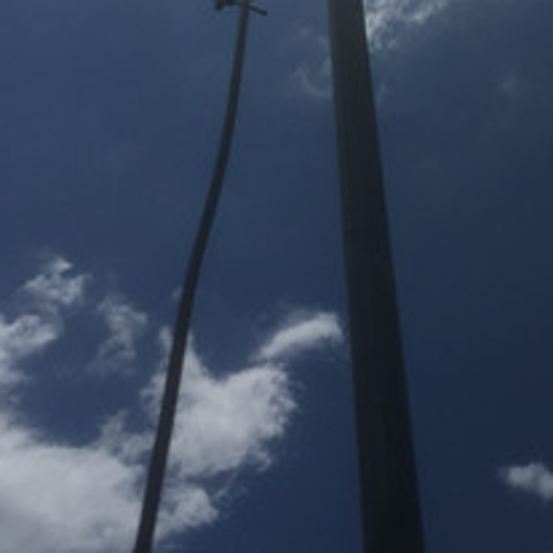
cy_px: -40
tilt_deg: +62.4
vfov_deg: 25.8
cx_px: 341
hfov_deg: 27.6
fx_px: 1121
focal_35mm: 62
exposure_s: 1/13333
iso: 40
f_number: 2.2
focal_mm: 4.15
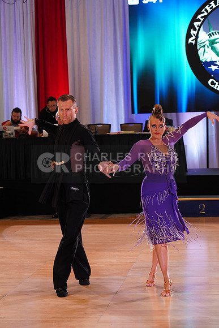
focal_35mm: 105
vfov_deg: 19.5
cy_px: 164
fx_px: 957
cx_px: 110
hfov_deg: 13.0
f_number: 5.6
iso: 1600
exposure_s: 1/160
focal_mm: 105
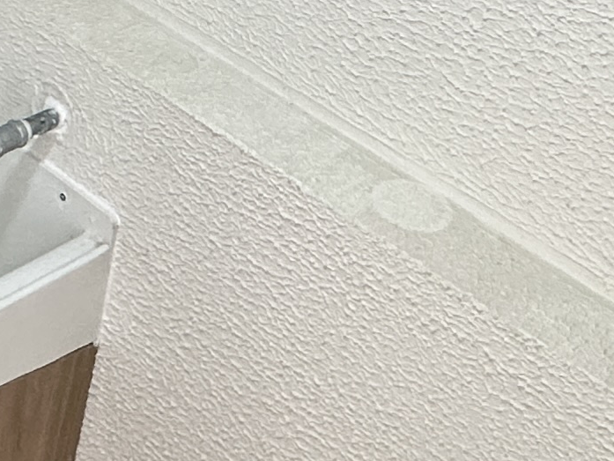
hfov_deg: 24.1
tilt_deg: -24.6
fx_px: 1437
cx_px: 256
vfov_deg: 17.5
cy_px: -66
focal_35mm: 81
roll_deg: -12.2
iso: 250
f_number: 2.2
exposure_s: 1/120
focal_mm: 2.22
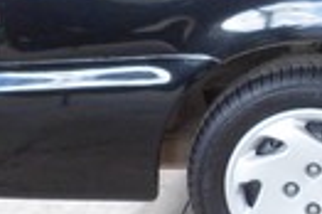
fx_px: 1179
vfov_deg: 10.4
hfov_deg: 13.0
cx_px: 696
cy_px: 81
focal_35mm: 132
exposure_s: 1/45
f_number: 3.3
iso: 120
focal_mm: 4.9
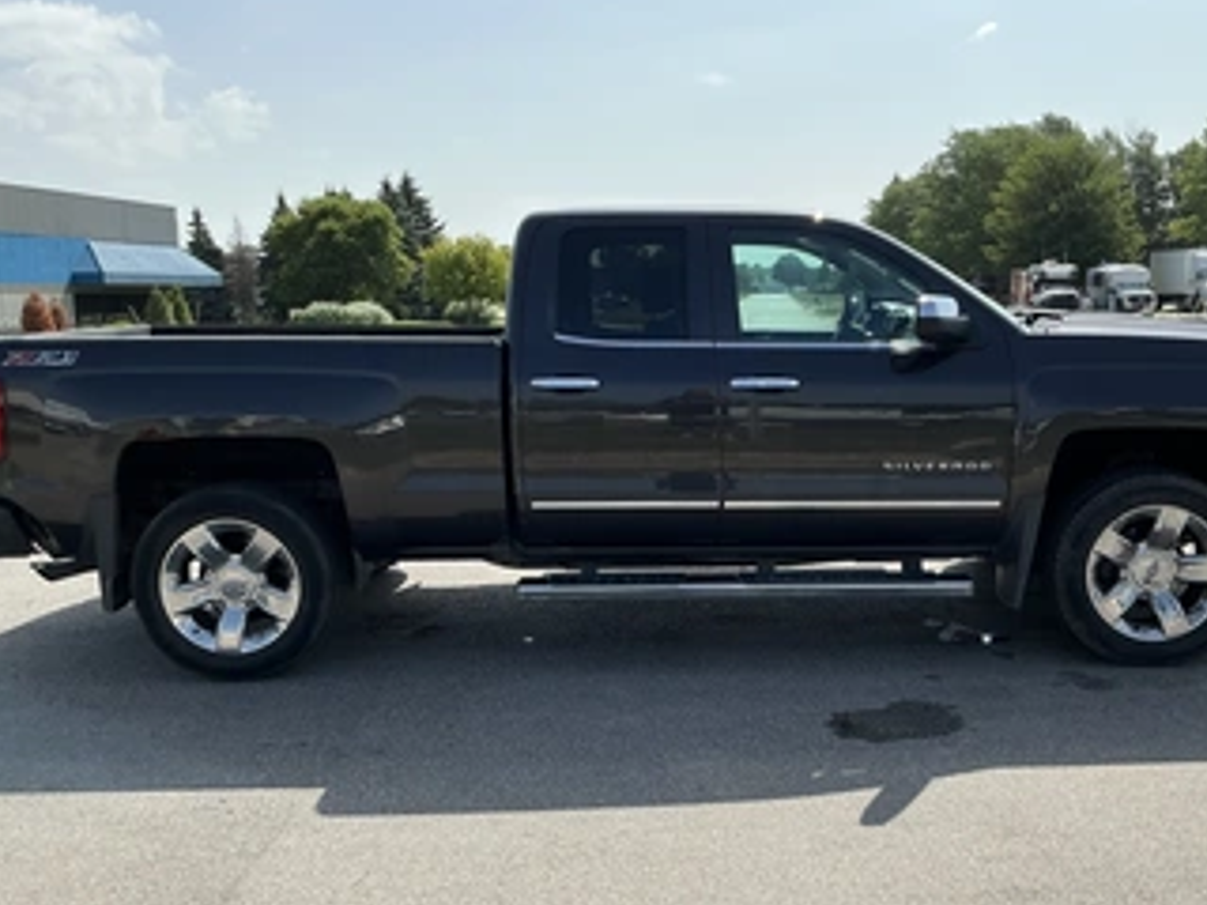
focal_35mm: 35
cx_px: 679
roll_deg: +0.6
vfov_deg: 40.7
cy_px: 456
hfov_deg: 52.5
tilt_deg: -5.2
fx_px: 1220
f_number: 1.8
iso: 25
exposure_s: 1/2141
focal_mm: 3
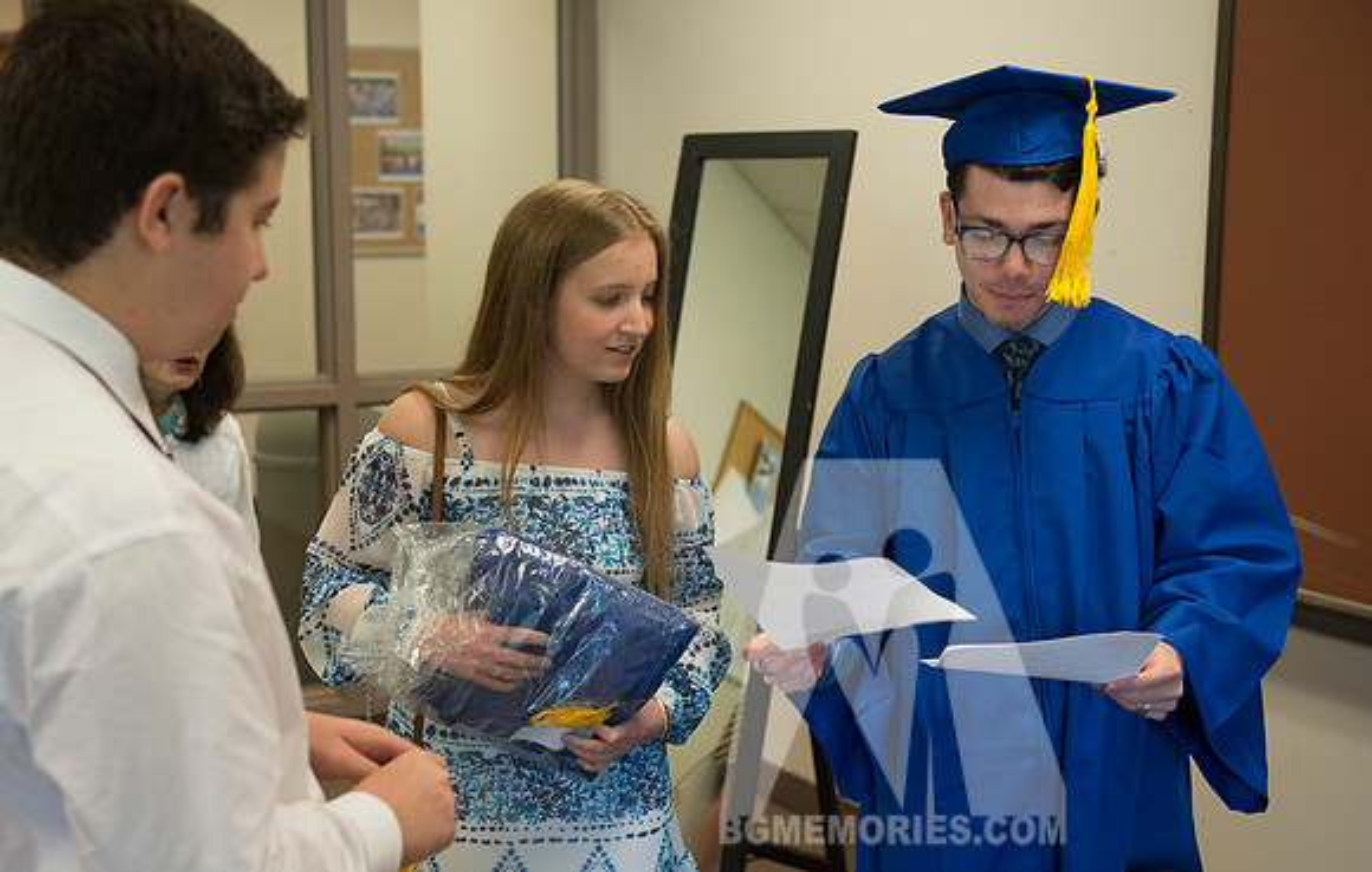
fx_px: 2103
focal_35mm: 56
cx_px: 671
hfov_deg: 36.1
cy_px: 505
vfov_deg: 23.4
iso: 1250
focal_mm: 50
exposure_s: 1/160
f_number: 3.5
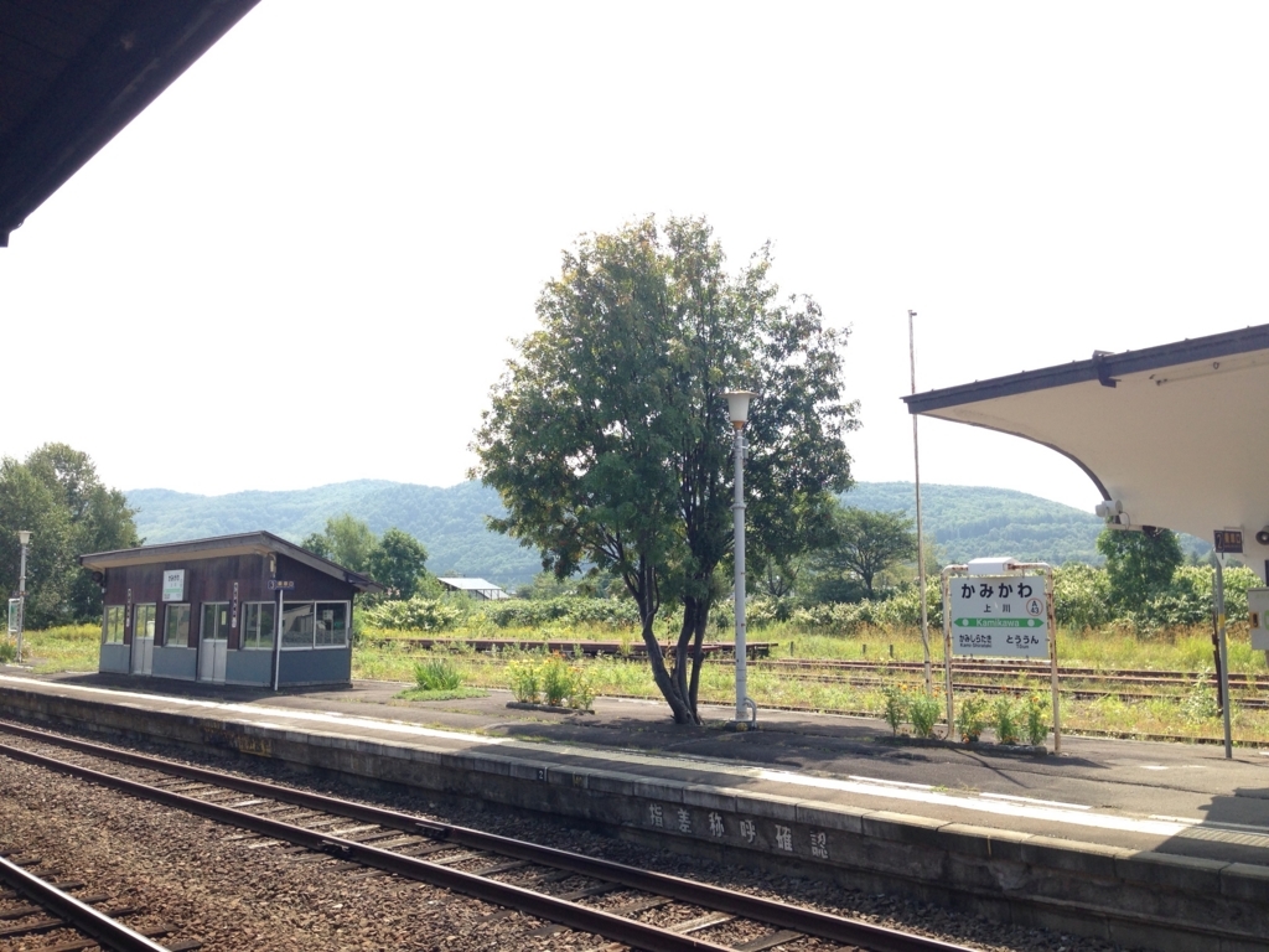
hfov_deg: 55.4
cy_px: 476
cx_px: 634
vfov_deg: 42.9
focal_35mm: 33
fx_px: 1210
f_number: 2.4
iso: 50
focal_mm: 4.12
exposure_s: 1/630
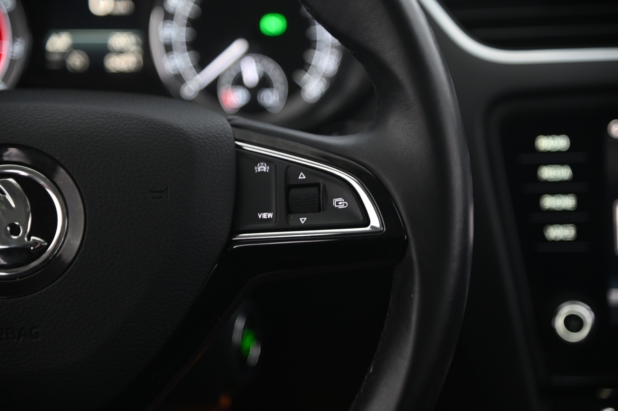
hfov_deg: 21.5
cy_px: 206
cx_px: 309
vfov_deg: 14.4
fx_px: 1629
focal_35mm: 95
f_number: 4
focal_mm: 95
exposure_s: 1/15
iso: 2000
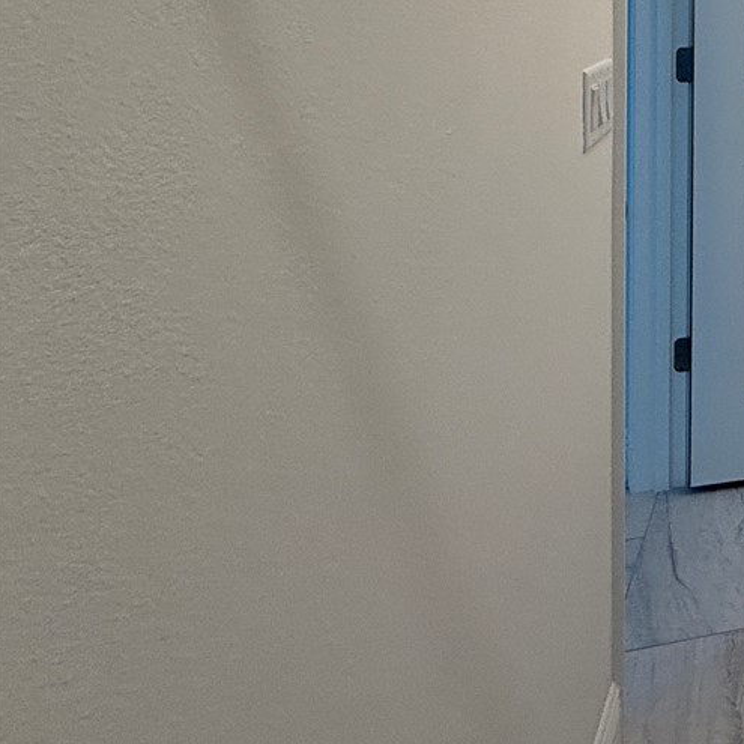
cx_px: 1196
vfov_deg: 37.4
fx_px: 973
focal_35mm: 40
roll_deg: -1.8
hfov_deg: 25.9
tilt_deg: -2.7
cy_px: 0
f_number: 2.2
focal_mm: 2.22
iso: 80
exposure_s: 1/120
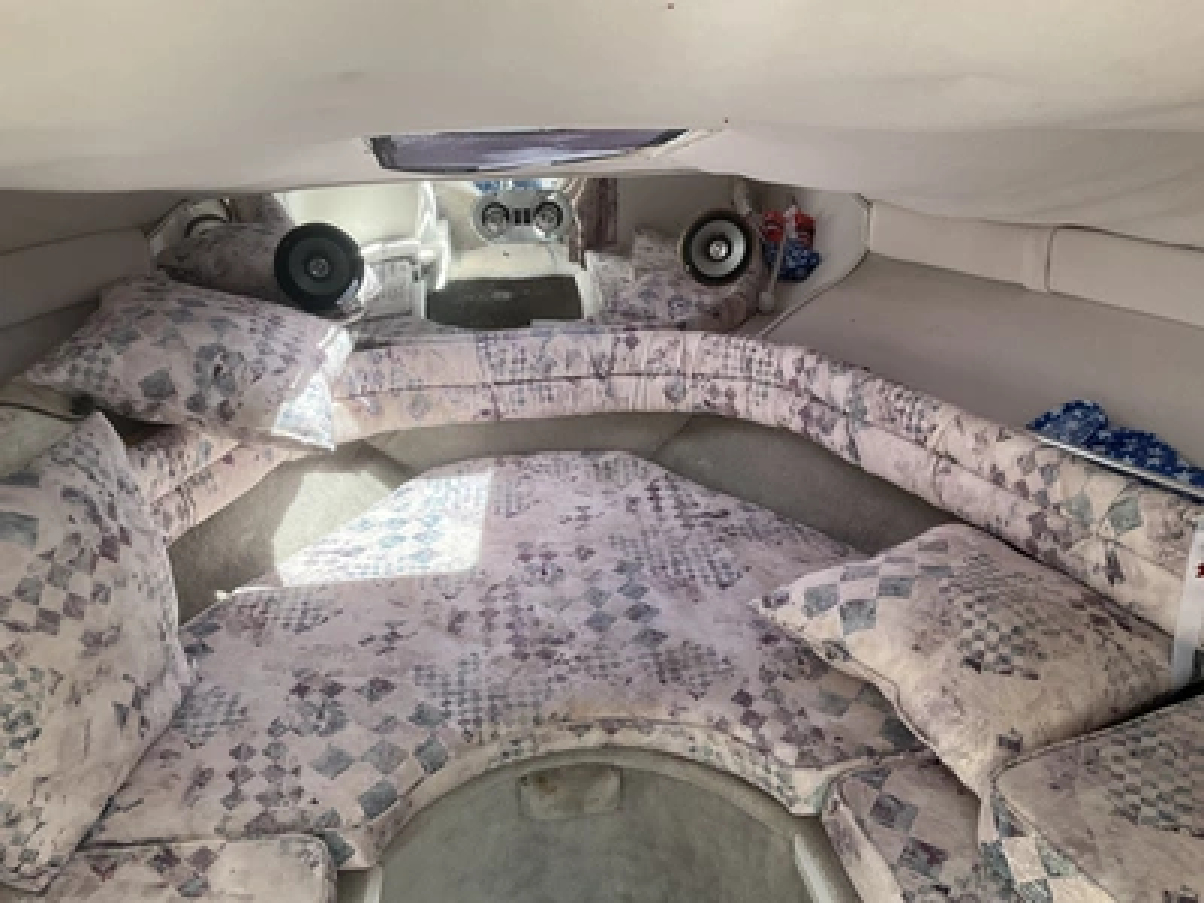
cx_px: 602
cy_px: 452
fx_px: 1009
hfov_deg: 61.7
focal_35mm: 29
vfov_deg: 48.2
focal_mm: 3
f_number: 1.8
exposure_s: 1/102
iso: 64
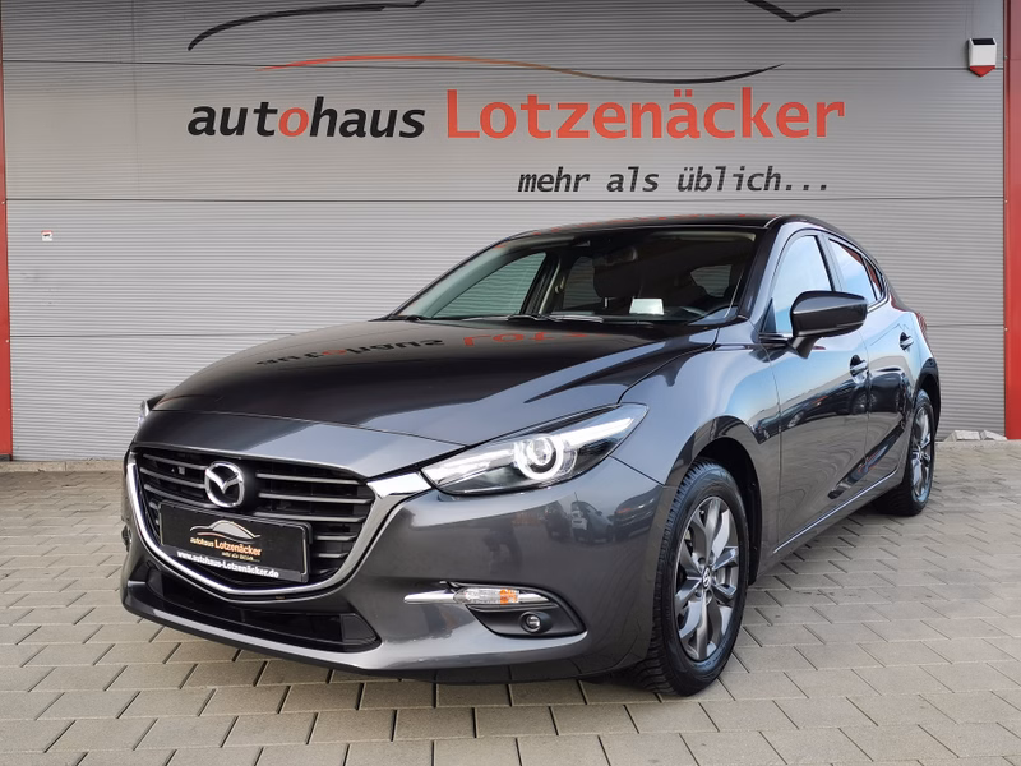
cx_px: 510
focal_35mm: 33
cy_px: 383
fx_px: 973
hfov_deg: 55.4
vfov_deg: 42.9
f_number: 1.8
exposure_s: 1/345
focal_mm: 5.58
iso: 50
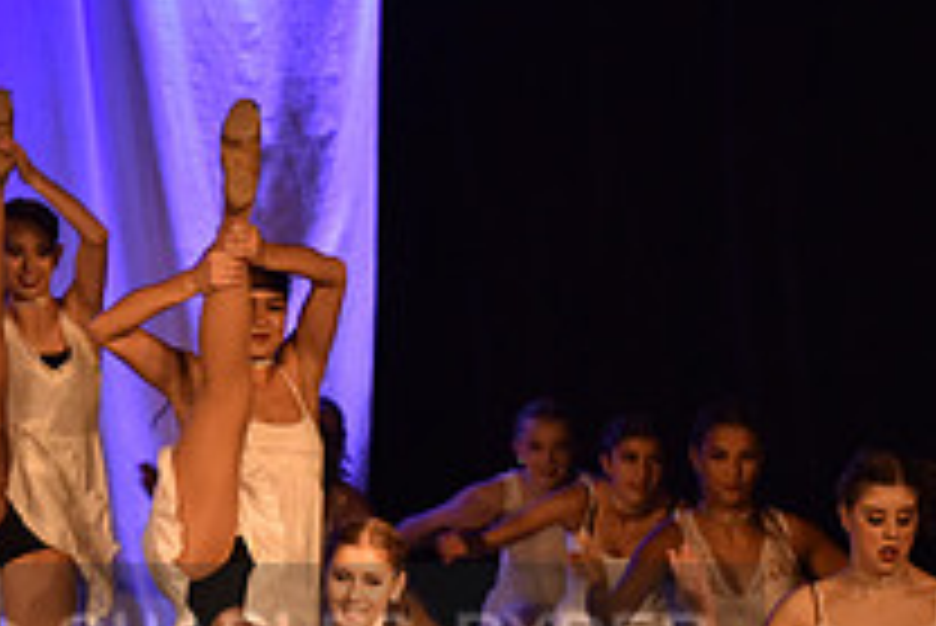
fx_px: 8117
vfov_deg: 4.4
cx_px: 274
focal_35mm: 312
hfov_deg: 6.6
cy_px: 682
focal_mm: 112
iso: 2000
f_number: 4
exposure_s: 1/250
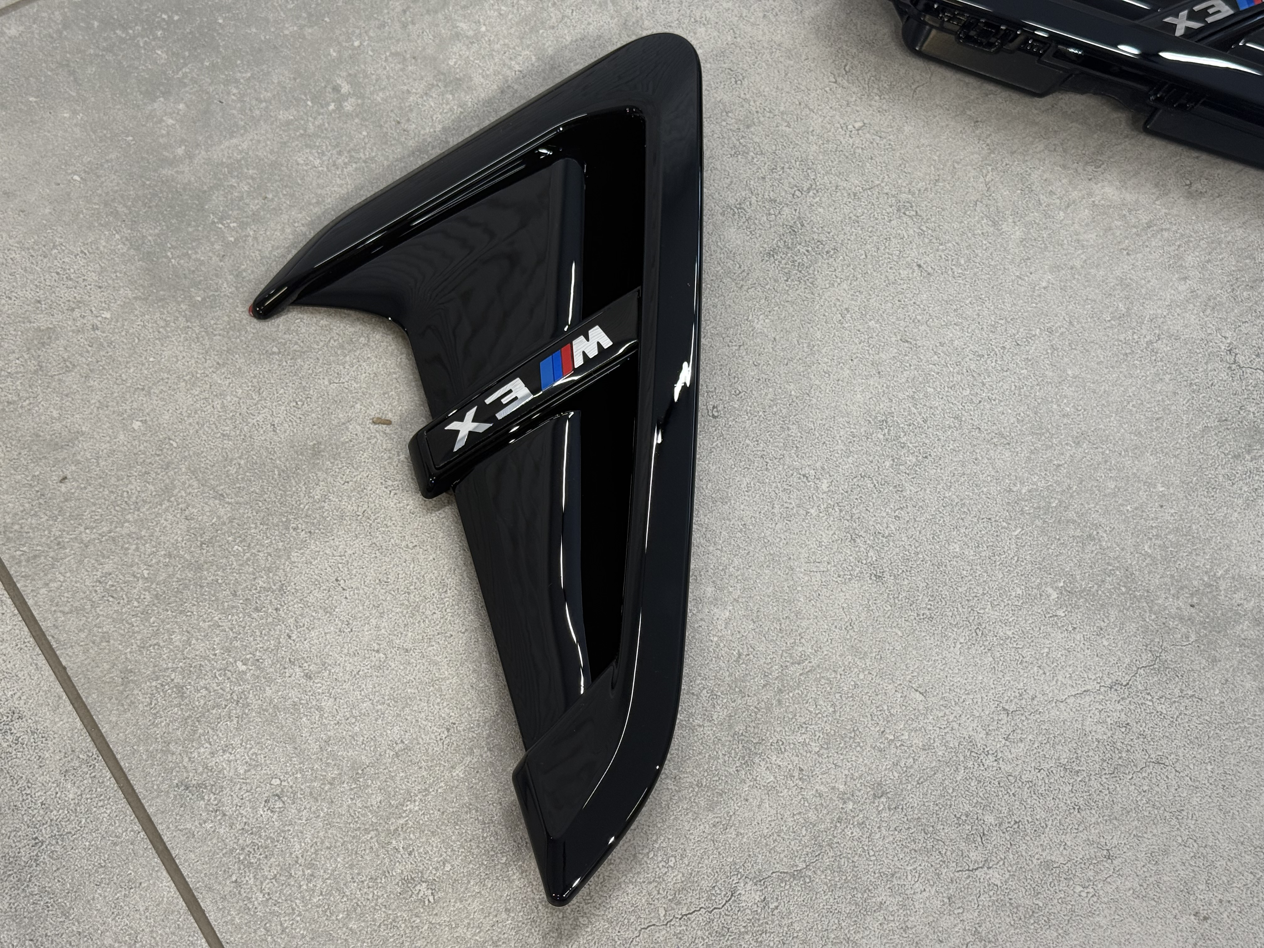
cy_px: 474
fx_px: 1753
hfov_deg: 39.7
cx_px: 632
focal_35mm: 48
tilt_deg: -64.3
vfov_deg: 30.3
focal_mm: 6.76
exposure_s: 1/137
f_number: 1.78
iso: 64
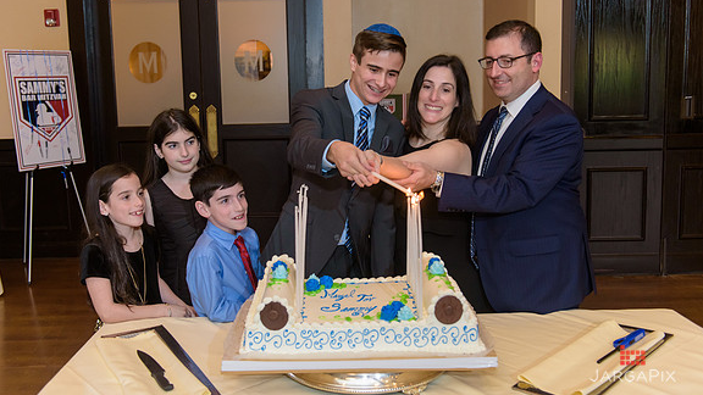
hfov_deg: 52.8
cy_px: 173
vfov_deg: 31.2
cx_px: 353
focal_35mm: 38
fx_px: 708
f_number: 3.2
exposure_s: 1/125
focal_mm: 36
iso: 1600
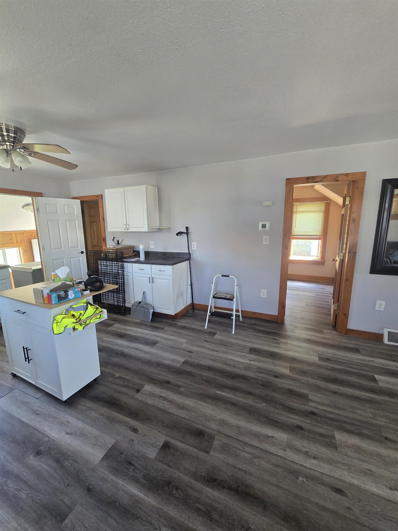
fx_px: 199
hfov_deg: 89.9
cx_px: 199
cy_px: 266
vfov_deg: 106.2
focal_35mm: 13
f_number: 2.2
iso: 250
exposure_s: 1/60
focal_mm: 2.2
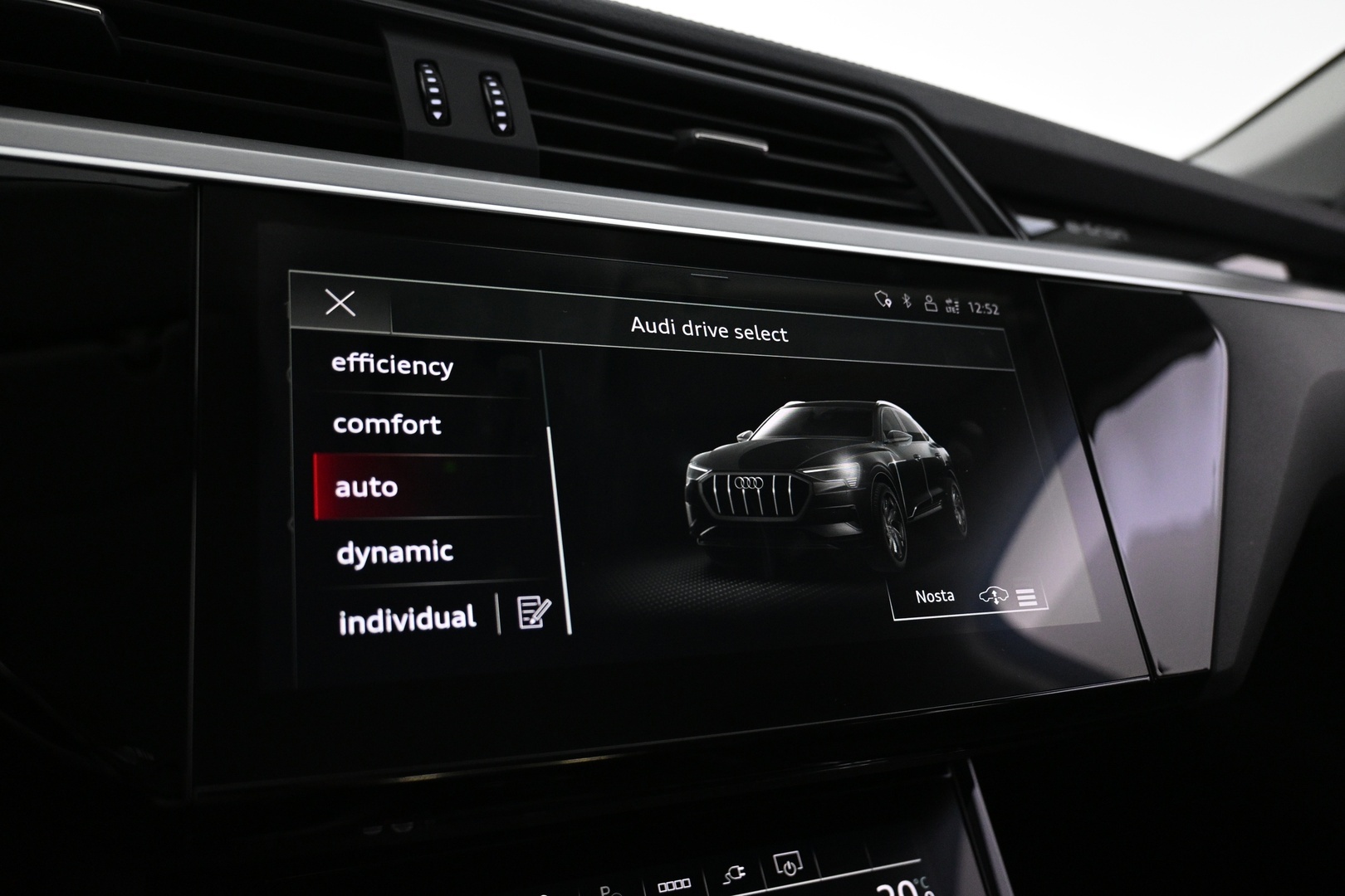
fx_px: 1009
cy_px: 448
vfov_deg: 47.9
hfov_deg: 67.4
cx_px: 672
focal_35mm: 27
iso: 1600
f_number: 3.5
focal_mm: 18
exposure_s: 1/50
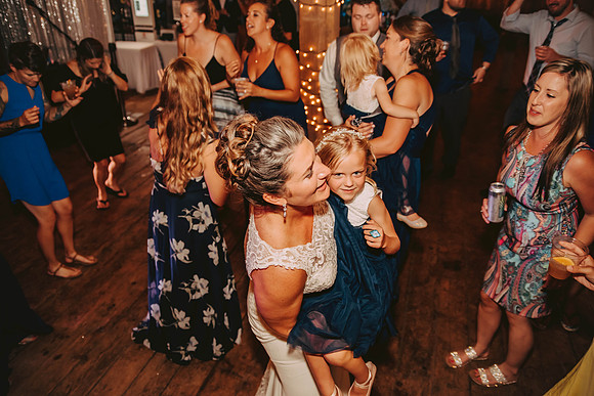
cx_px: 297
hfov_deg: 65.5
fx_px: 462
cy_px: 198
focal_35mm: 28
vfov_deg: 46.4
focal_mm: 28
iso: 1250
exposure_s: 1/125
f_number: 2.8
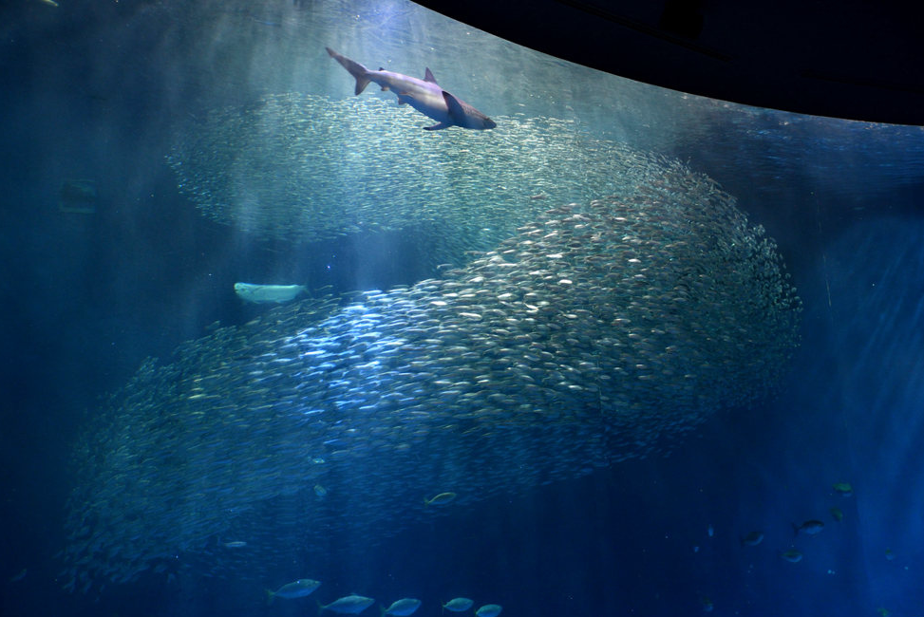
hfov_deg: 48.4
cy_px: 317
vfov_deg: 33.4
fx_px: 1027
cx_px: 452
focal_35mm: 40
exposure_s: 1/30
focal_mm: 38
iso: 1600
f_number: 4
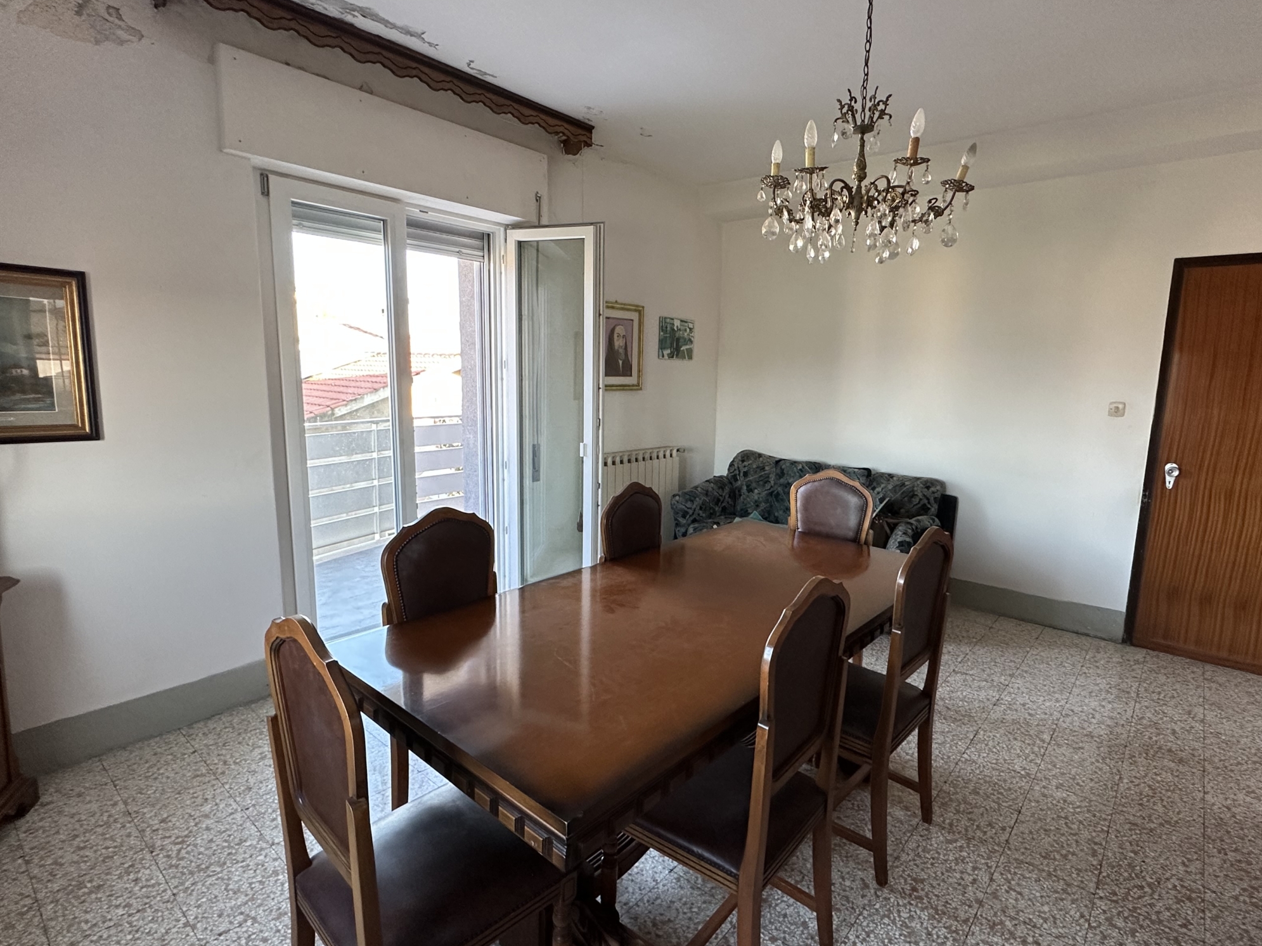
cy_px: 467
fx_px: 656
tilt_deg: -8.8
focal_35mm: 18
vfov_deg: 71.6
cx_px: 667
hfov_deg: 87.7
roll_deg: -1.4
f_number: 2.2
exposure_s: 1/99
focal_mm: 2.22
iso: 200
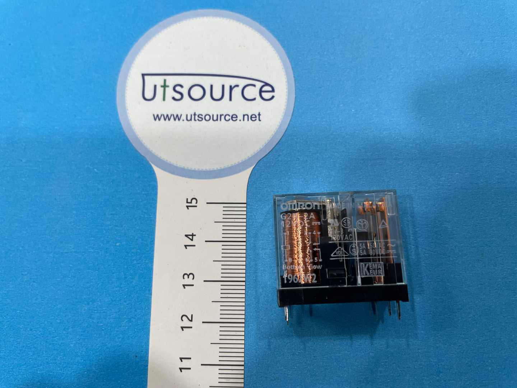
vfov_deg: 53.1
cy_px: 194
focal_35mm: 26
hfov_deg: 67.3
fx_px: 388
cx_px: 258
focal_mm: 4.2
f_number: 1.6
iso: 125
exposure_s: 1/100
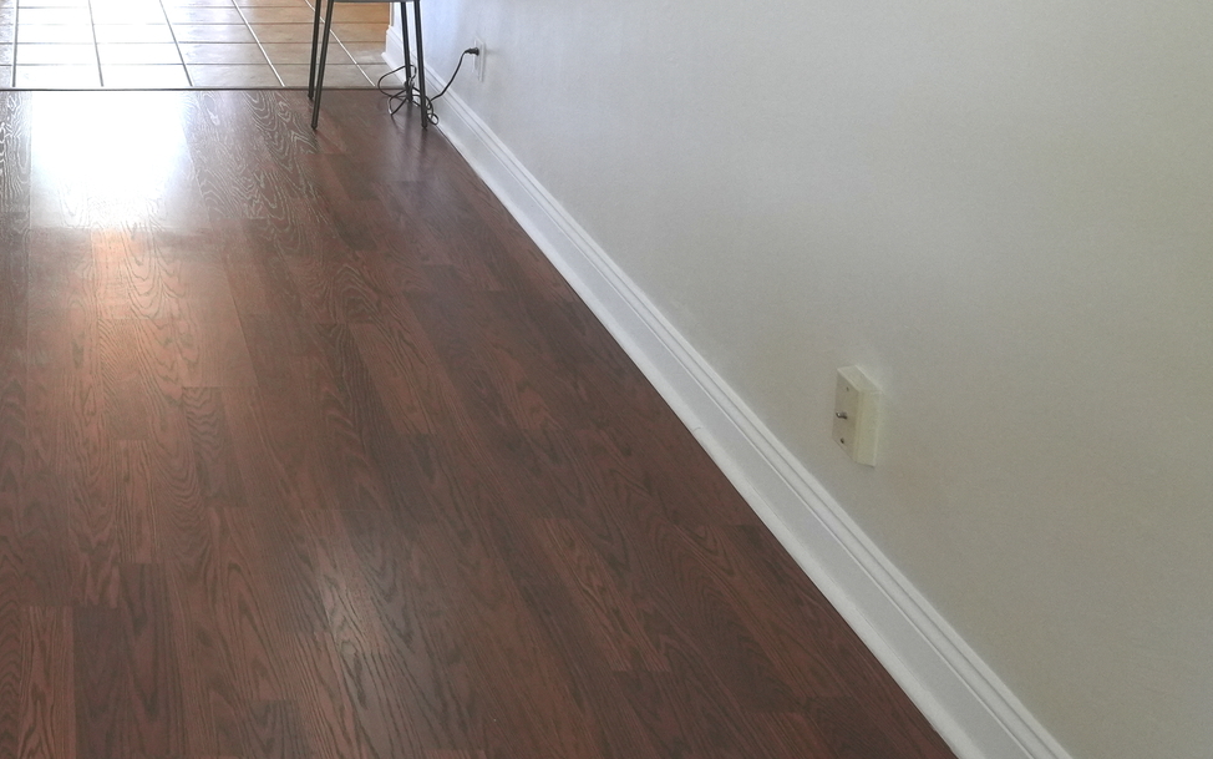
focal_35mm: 45
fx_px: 1488
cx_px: -45
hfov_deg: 38.5
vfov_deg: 25.8
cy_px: -135
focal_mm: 14
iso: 1000
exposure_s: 1/160
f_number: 4
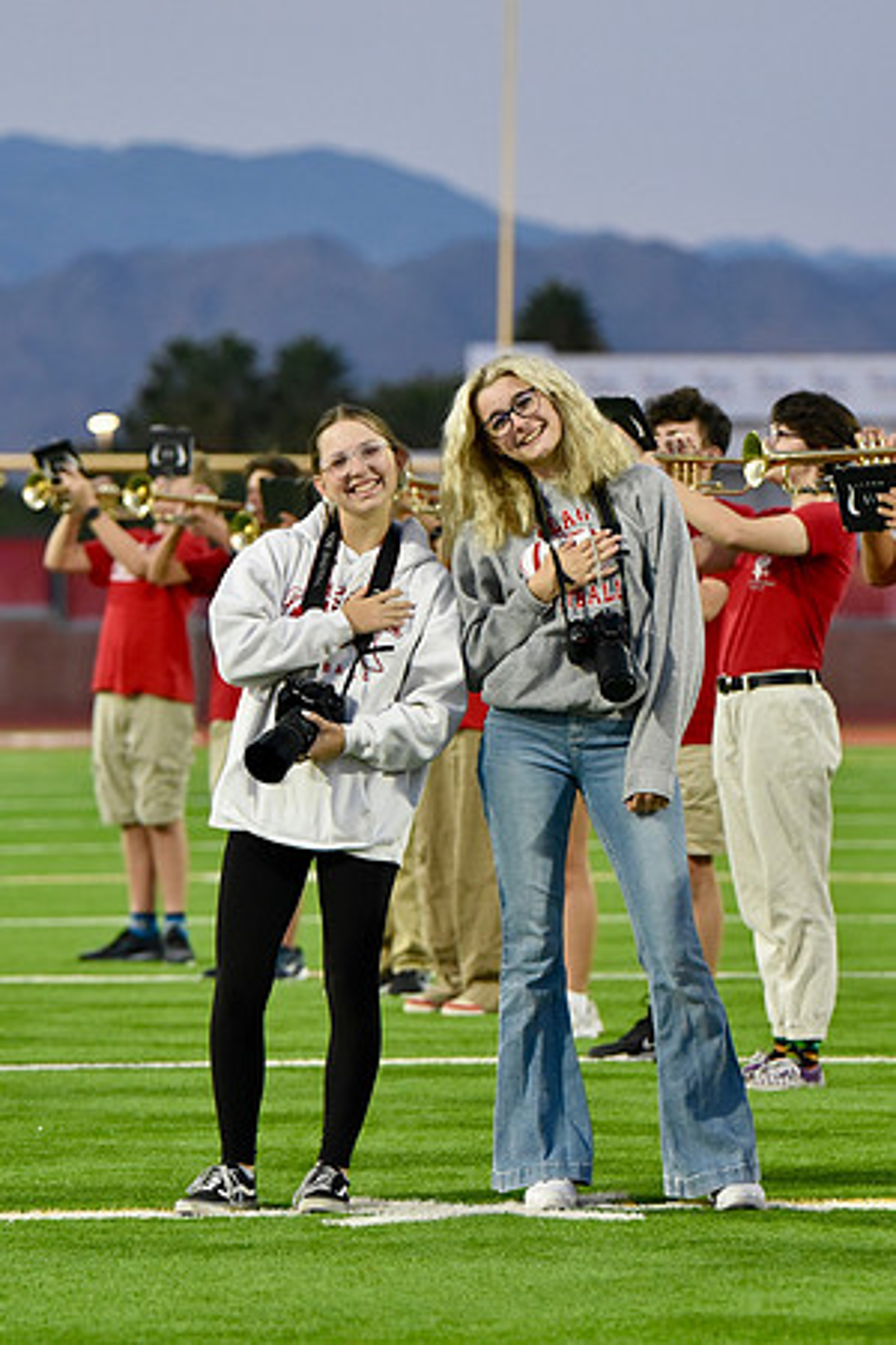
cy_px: 672
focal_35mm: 135
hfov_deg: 10.2
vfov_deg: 15.2
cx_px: 448
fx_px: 5040
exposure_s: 1/1000
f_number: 2.8
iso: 4000
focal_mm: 135
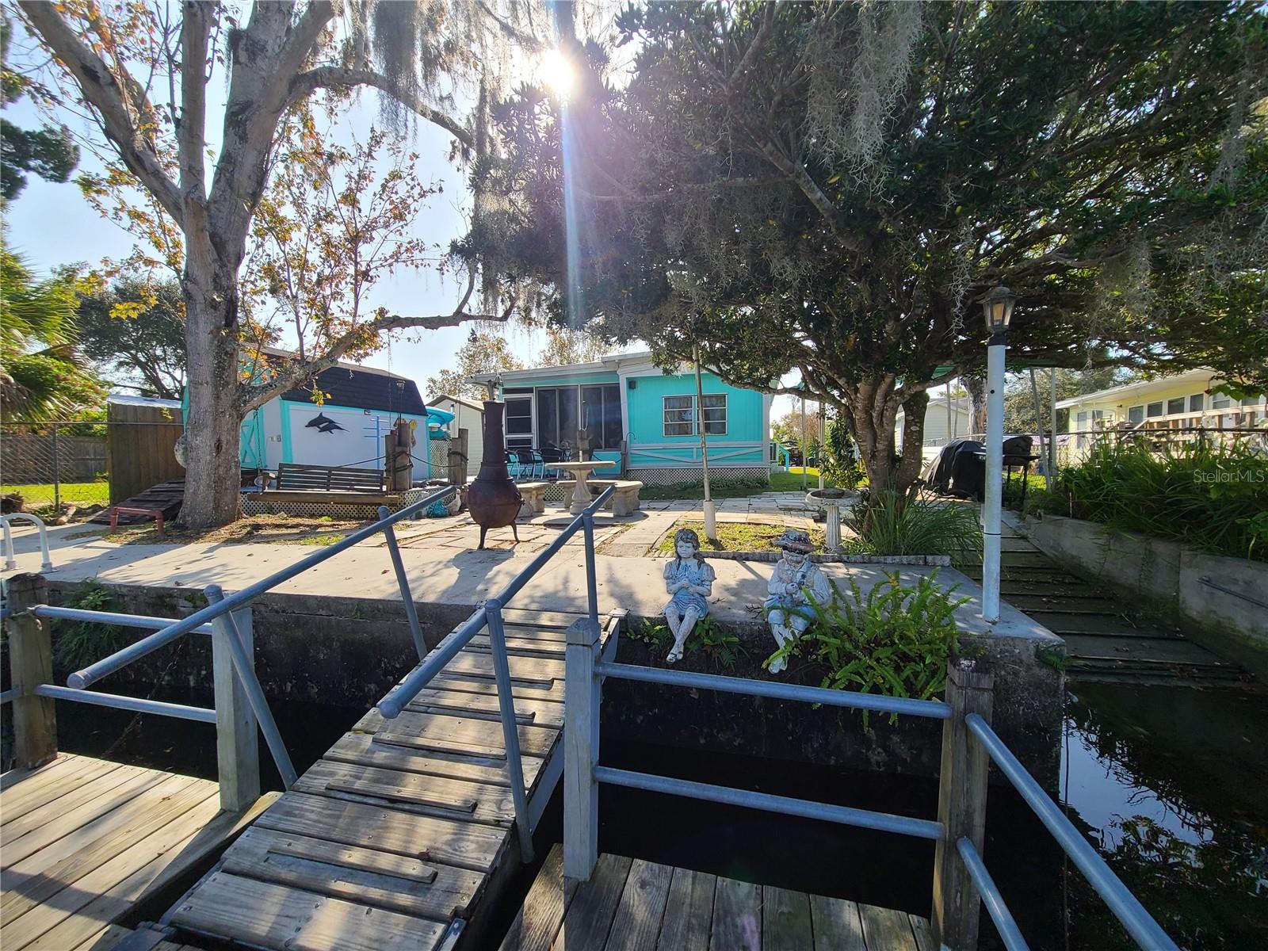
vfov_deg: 89.9
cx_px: 634
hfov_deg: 106.2
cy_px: 476
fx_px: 476
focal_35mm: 13
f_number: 2.2
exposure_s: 1/978
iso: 50
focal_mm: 2.2
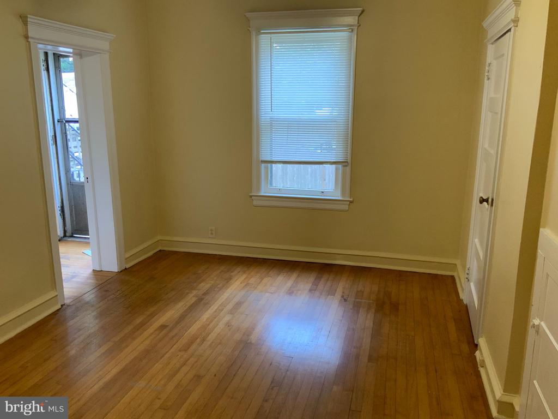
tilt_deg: -12.3
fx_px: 467
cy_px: 210
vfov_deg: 48.2
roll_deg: +0.9
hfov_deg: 61.7
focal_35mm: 29
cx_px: 279
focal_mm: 3
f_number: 1.8
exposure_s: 1/60
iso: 100
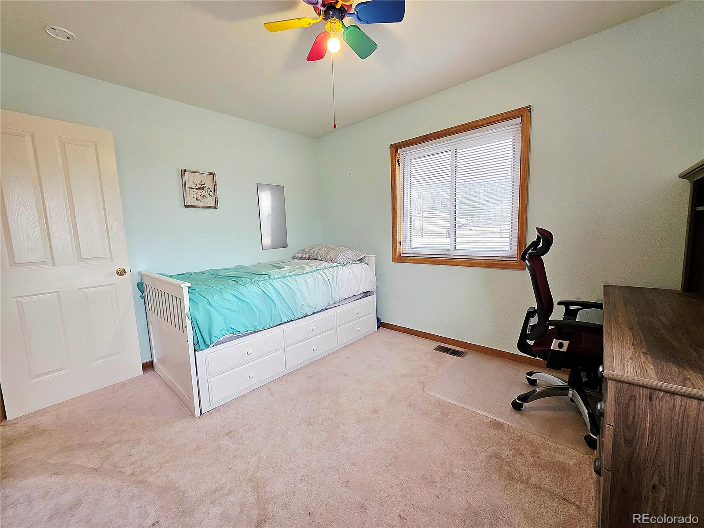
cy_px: 264
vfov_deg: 89.9
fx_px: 264
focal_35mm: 13
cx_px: 352
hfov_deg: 106.2
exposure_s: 1/120
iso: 160
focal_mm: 2.2
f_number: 1.9
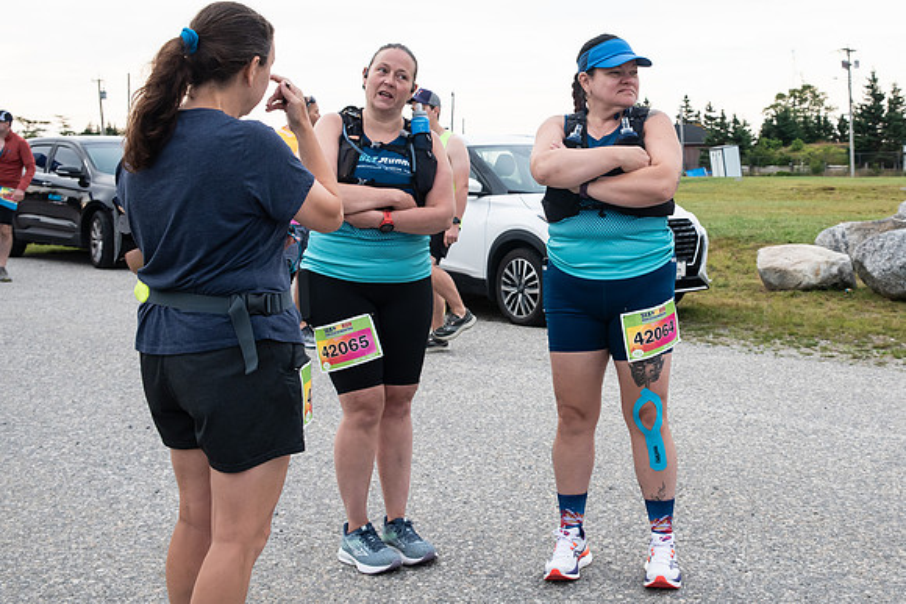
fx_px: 1049
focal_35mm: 42
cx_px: 590
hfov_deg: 46.1
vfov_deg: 31.9
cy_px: 211
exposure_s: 1/250
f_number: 6.3
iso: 800
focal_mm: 32
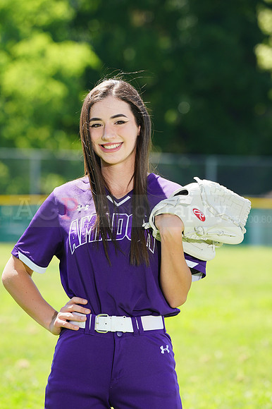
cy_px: 204
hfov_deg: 4.7
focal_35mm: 294
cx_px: 136
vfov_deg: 7.0
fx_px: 3336
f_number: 9
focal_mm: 294
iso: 200
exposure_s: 1/160
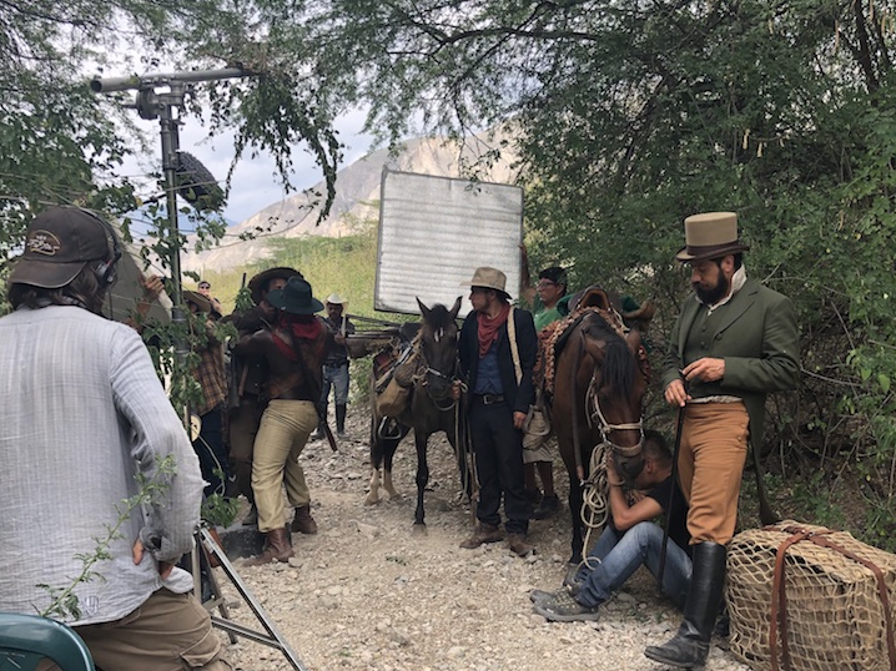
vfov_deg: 36.5
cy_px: 438
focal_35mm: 39
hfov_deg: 47.8
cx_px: 495
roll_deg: -0.9
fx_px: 1009
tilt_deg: -3.8
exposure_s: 1/326
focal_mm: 3.99
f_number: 1.8
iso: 20
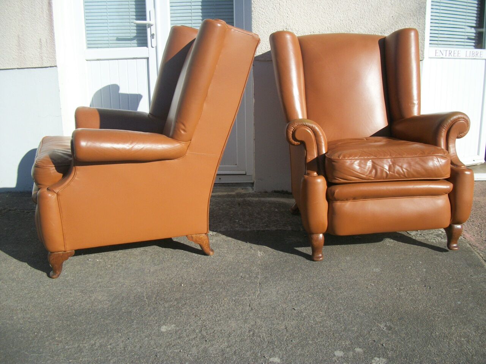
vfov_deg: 44.2
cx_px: 243
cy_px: 182
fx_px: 449
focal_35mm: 32
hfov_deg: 56.8
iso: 80
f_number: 8.8
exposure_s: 1/200
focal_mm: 5.7
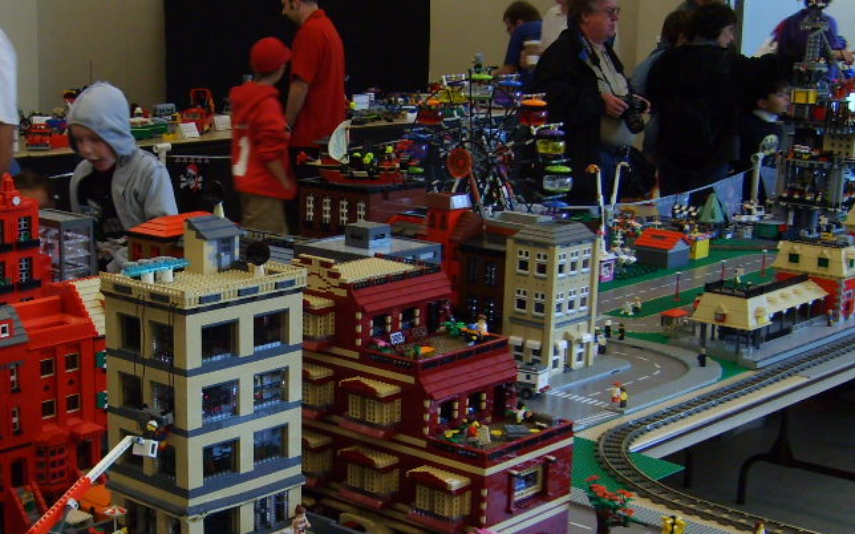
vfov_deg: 21.9
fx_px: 1374
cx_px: 234
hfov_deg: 34.0
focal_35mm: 59
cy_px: 339
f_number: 2.8
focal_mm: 5.8
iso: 100
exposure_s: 1/30
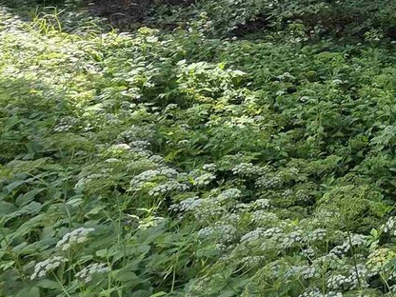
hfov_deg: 27.7
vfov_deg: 25.9
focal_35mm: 50
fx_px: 572
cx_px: 576
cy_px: -65
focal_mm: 2.2
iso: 50
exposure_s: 1/633
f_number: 2.2
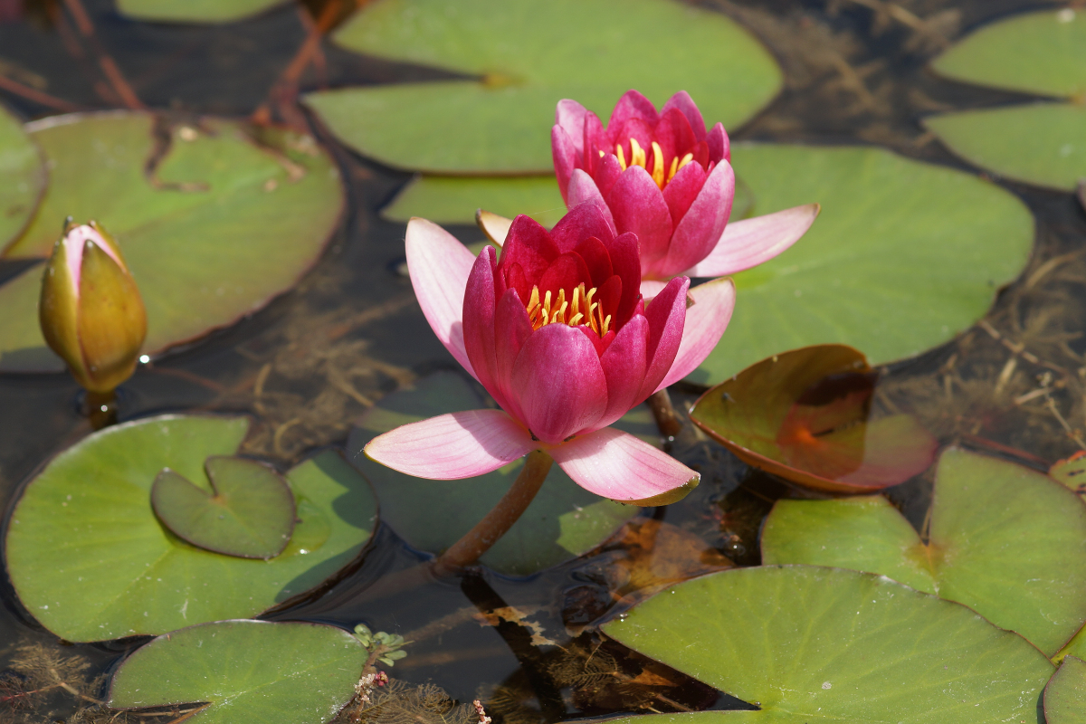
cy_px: 362
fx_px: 4525
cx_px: 543
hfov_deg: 13.7
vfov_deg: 9.1
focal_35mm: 150
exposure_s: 1/400
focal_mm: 100
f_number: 5
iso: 100
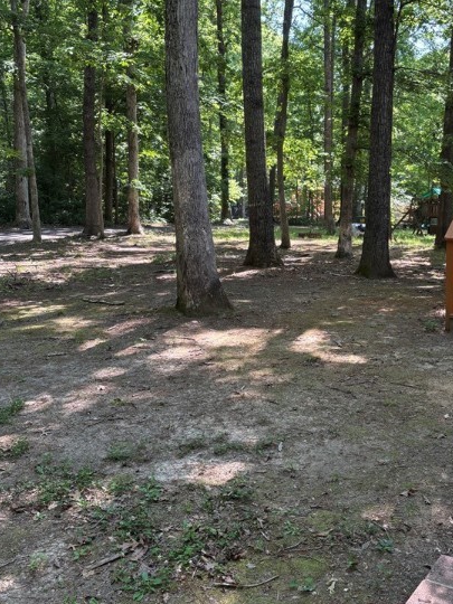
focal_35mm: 37
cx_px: 294
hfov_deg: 38.3
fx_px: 646
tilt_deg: -6.8
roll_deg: +0.8
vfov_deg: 50.0
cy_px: 268
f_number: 1.6
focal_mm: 5.96
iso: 64
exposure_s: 1/169
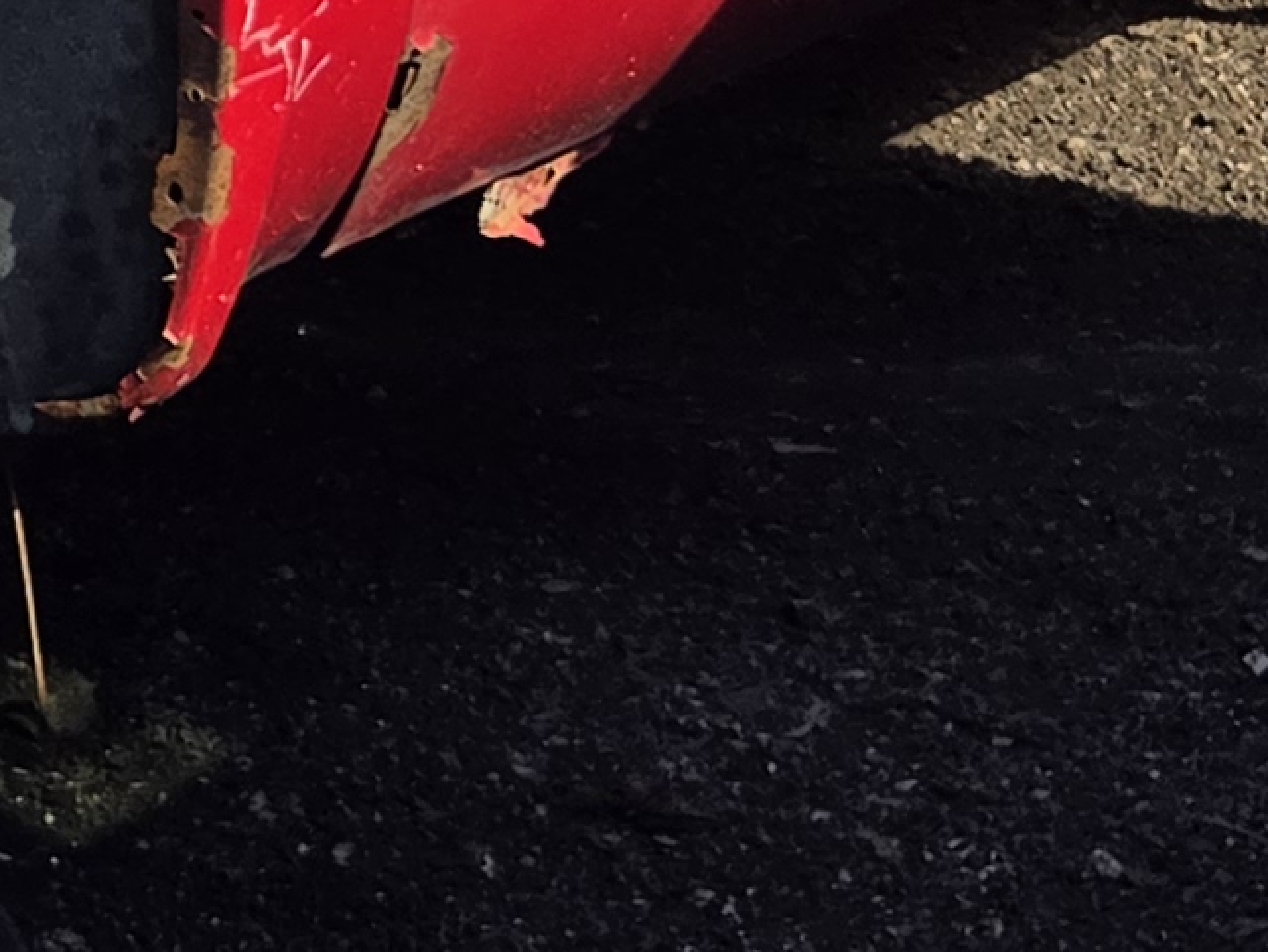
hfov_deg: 13.0
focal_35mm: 143
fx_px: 5241
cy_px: -459
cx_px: -676
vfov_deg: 10.1
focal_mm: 5.4
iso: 80
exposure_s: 1/2679
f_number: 1.8
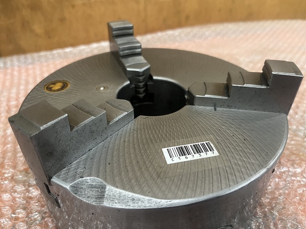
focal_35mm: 26
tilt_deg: -38.2
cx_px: 153
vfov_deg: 53.1
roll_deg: -0.2
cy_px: 114
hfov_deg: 67.3
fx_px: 230
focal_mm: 5.1
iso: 160
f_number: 1.6
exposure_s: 1/50
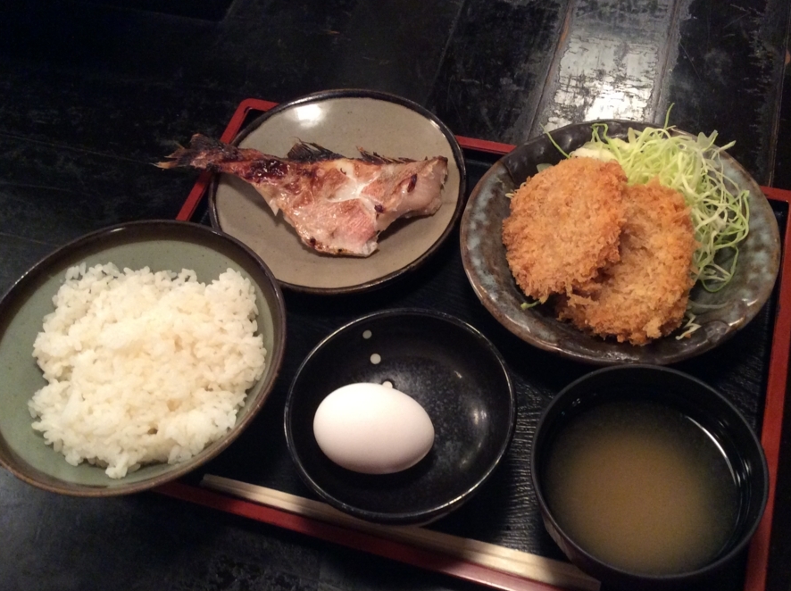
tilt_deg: -58.6
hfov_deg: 50.2
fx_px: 844
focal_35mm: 37
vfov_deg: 38.6
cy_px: 319
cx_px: 424
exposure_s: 1/24
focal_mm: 3.3
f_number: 2.4
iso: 250
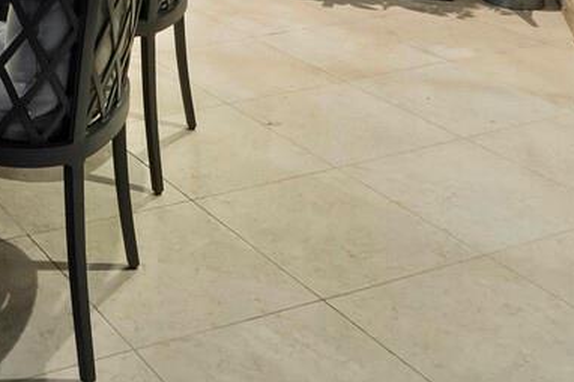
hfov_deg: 29.2
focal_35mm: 61
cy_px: -301
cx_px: -84
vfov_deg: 17.9
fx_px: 972
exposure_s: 4
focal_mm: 7
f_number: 11
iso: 400
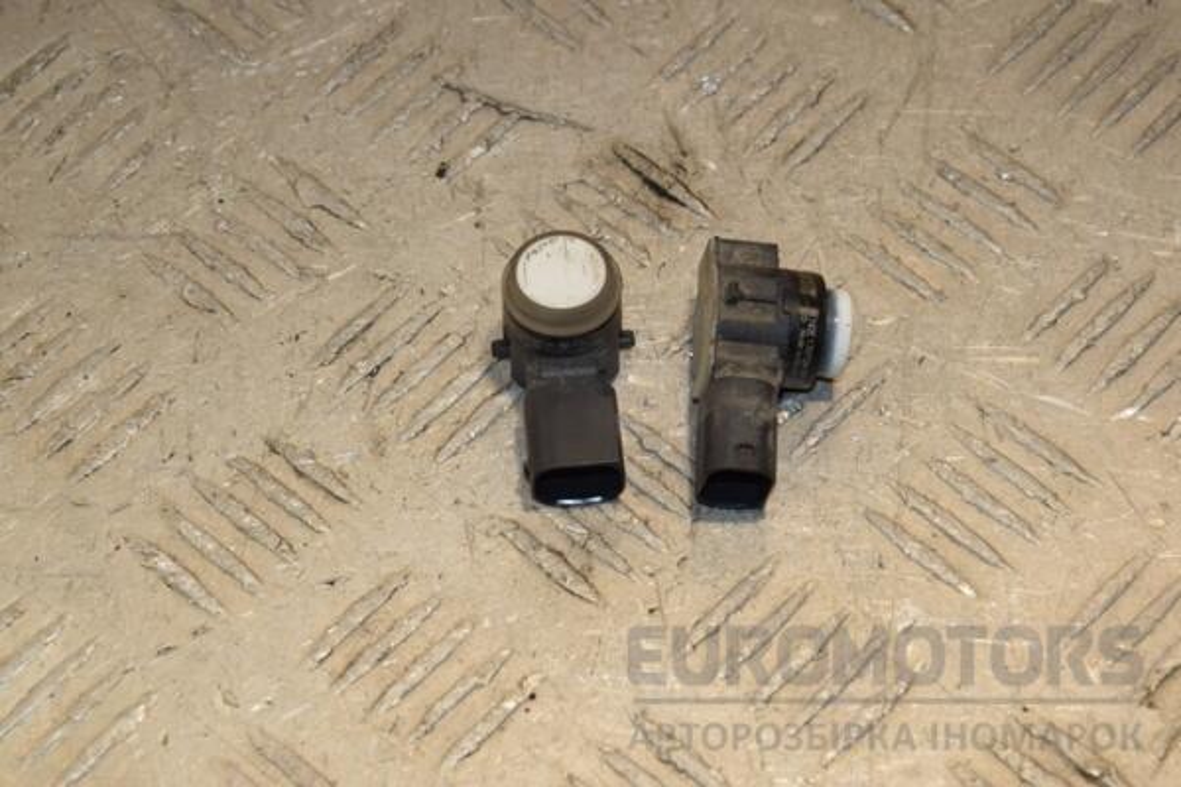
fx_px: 3936
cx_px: 590
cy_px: 394
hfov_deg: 17.1
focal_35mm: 120
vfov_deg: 11.4
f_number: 9
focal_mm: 80
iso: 800
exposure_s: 1/200
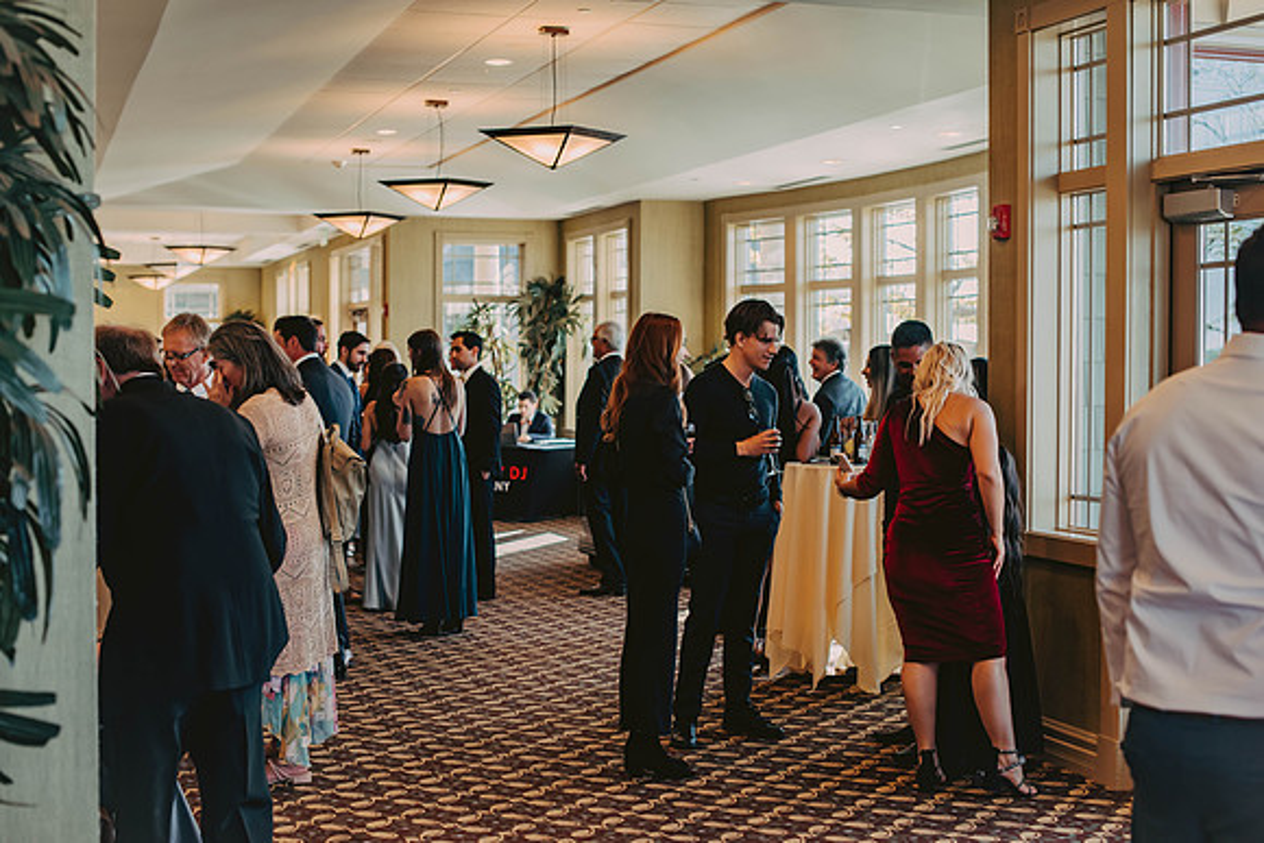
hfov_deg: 37.7
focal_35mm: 53
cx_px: 632
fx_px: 1851
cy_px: 422
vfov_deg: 25.7
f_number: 2.8
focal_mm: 50
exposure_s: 1/320
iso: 250
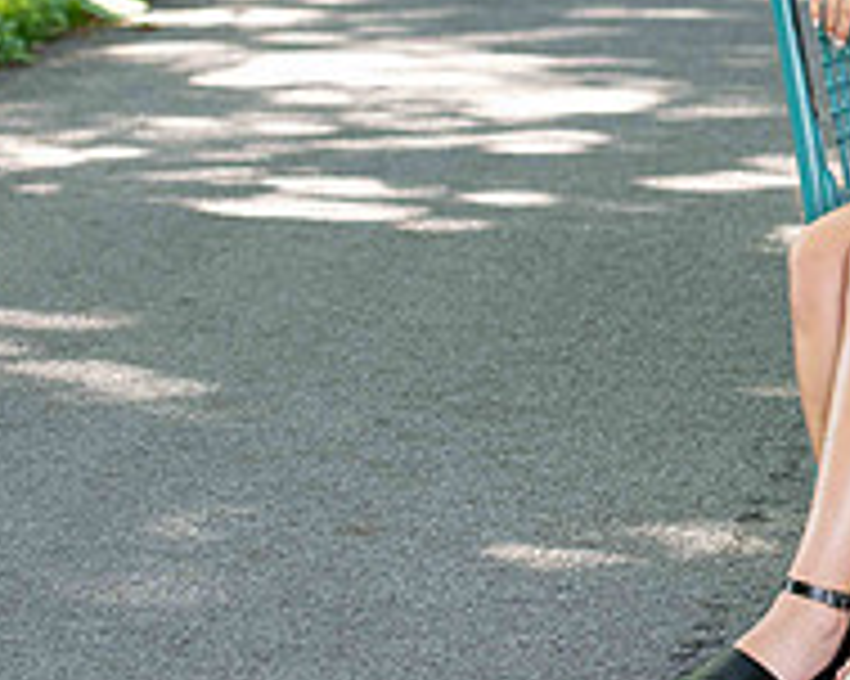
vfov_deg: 7.6
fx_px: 5079
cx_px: 1097
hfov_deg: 9.4
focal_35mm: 202
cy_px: 2
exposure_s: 1/200
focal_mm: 70
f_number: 3.5
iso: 640
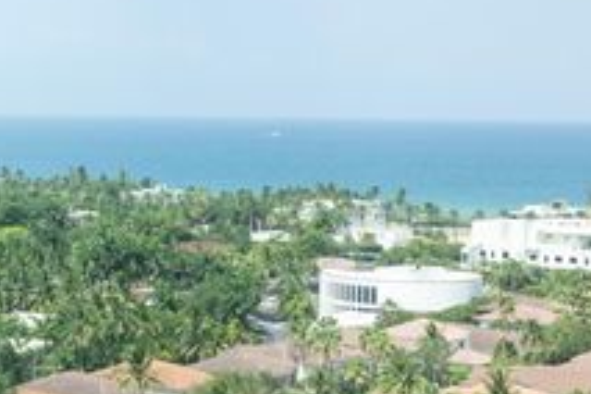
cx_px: 366
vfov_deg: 13.6
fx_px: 1658
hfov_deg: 20.2
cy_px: 198
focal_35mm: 101
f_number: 5
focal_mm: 43
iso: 640
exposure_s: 1/200
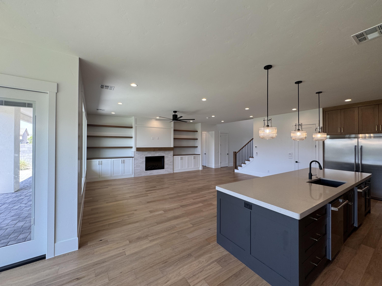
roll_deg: -0.4
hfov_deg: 102.1
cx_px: 191
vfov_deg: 85.7
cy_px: 143
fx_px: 154
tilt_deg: +1.0
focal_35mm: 14
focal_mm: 2.22
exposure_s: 1/120
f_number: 2.2
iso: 80
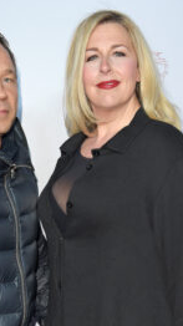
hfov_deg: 18.7
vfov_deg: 32.9
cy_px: 164
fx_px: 553
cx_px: 66
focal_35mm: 64
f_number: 5.6
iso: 400
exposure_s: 1/125
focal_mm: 40
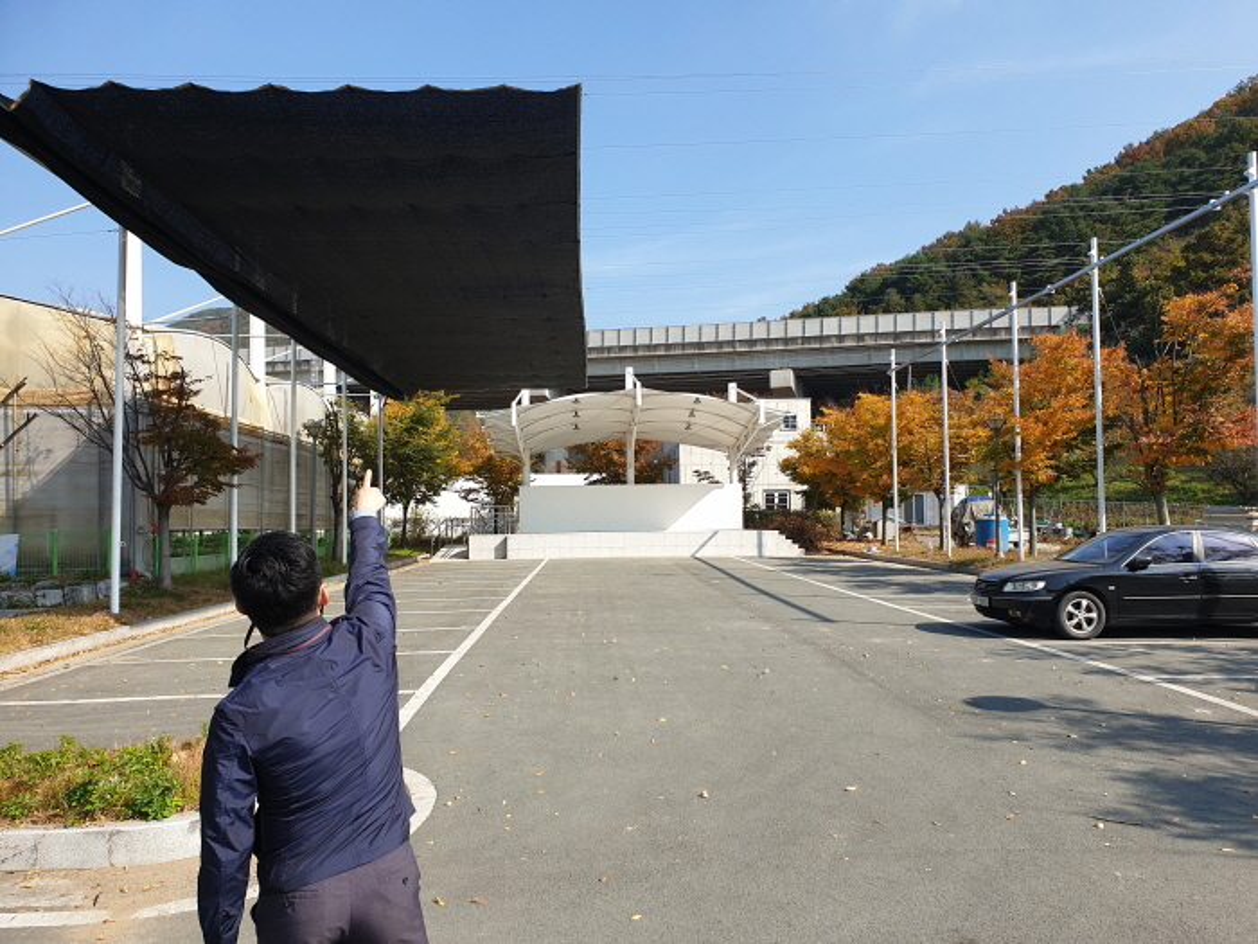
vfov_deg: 53.1
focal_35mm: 26
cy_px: 472
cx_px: 629
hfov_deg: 67.3
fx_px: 945
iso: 50
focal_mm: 4.3
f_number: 2.4
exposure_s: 1/992
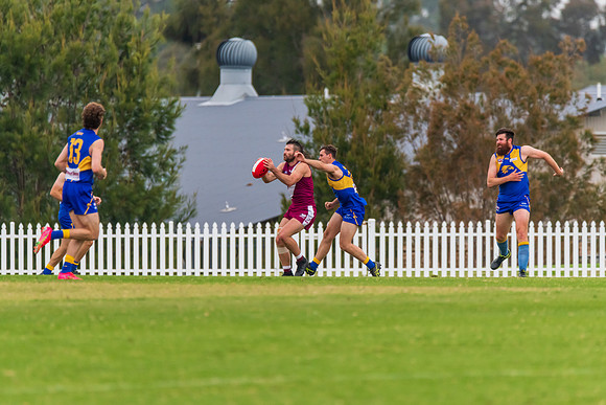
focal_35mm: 595
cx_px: 314
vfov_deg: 2.3
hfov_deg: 3.5
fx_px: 10012
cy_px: 203
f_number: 6.3
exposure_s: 1/1250
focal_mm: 550
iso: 1250
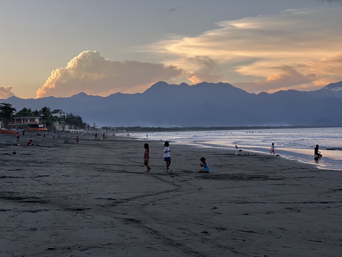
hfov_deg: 25.3
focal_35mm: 77
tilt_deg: +0.5
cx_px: 171
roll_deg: +1.5
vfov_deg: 19.1
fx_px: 761
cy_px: 128
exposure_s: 1/121
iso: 40
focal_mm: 9
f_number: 2.8
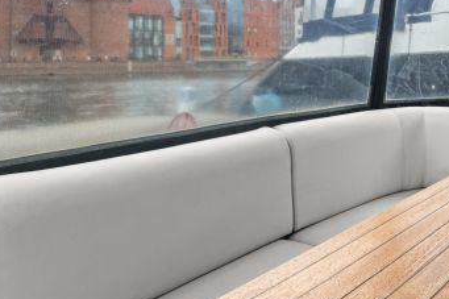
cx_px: 396
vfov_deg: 34.8
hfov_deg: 47.2
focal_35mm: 37
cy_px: 59
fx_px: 461
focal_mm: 14
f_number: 5.6
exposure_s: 1/160
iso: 1250
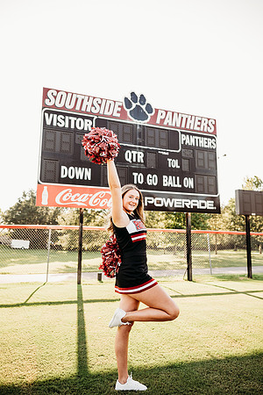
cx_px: 132
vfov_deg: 73.7
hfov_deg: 53.1
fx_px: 263
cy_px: 198
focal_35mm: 24
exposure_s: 1/500
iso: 200
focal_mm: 24
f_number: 2.8
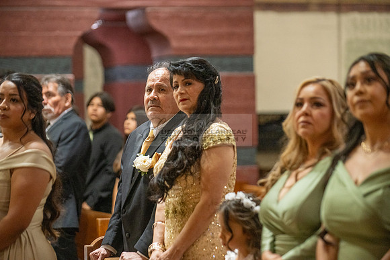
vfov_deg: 10.6
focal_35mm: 130
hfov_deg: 15.8
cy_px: 130
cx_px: 195
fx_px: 1409
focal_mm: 130
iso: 3200
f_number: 2.8
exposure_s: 1/250
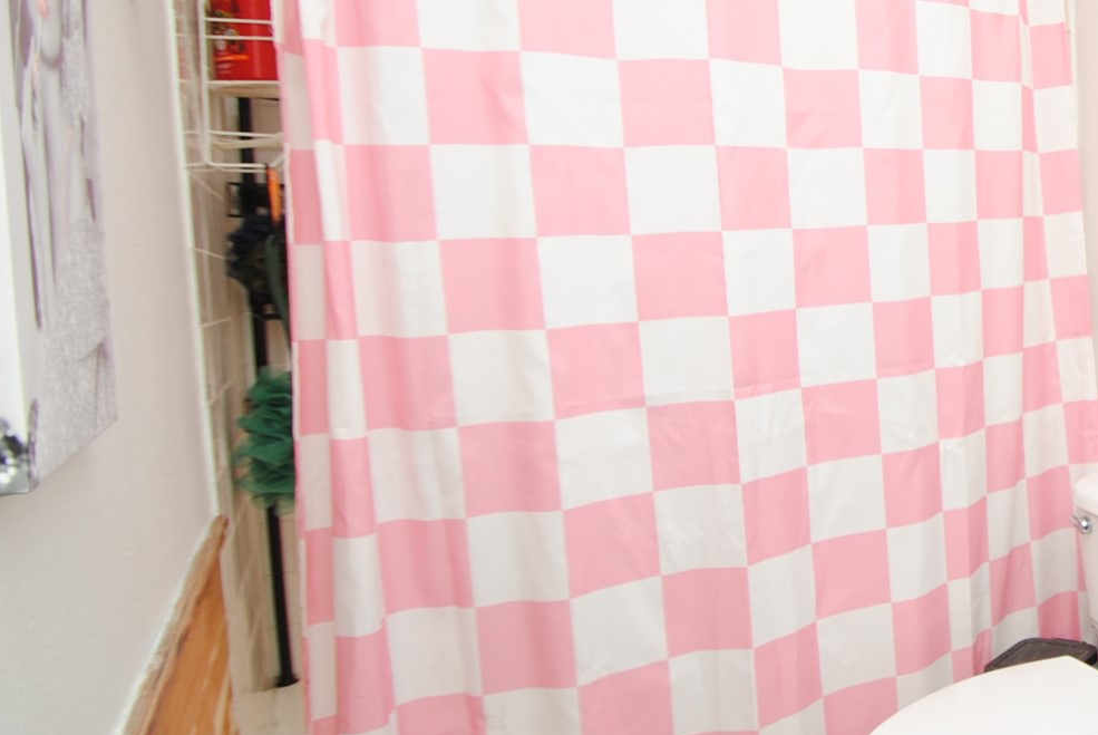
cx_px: 1144
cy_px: 273
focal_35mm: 33
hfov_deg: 46.0
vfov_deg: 39.8
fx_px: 1008
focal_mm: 10
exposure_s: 1/60
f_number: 4
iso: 200
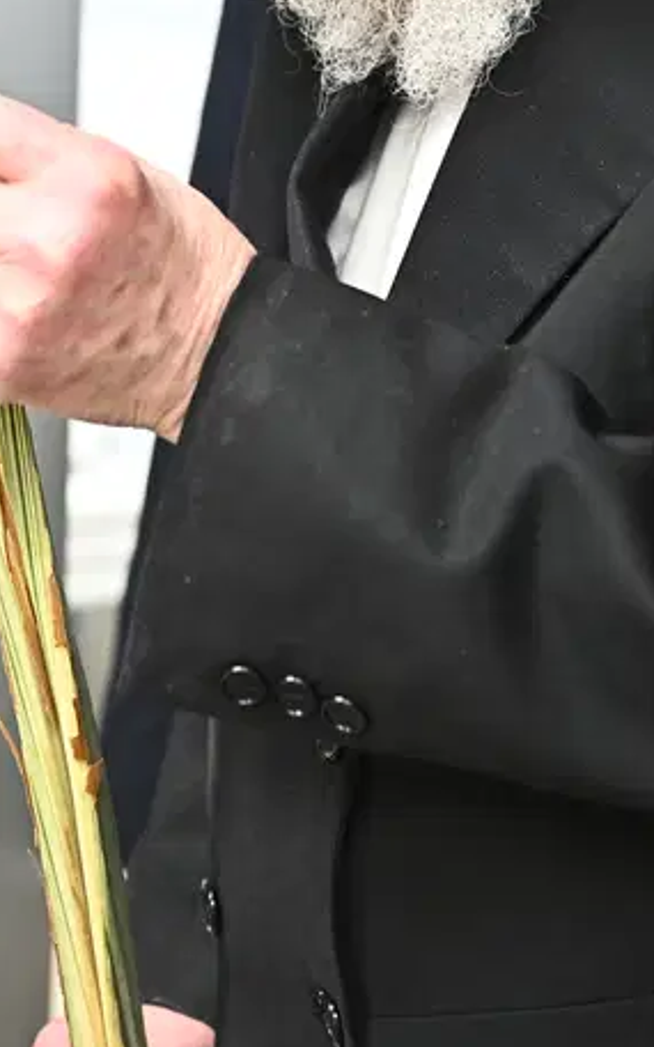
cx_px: 184
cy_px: -40
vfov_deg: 19.5
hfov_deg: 12.7
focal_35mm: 103
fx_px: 2937
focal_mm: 40
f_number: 3.2
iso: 1250
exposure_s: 1/125
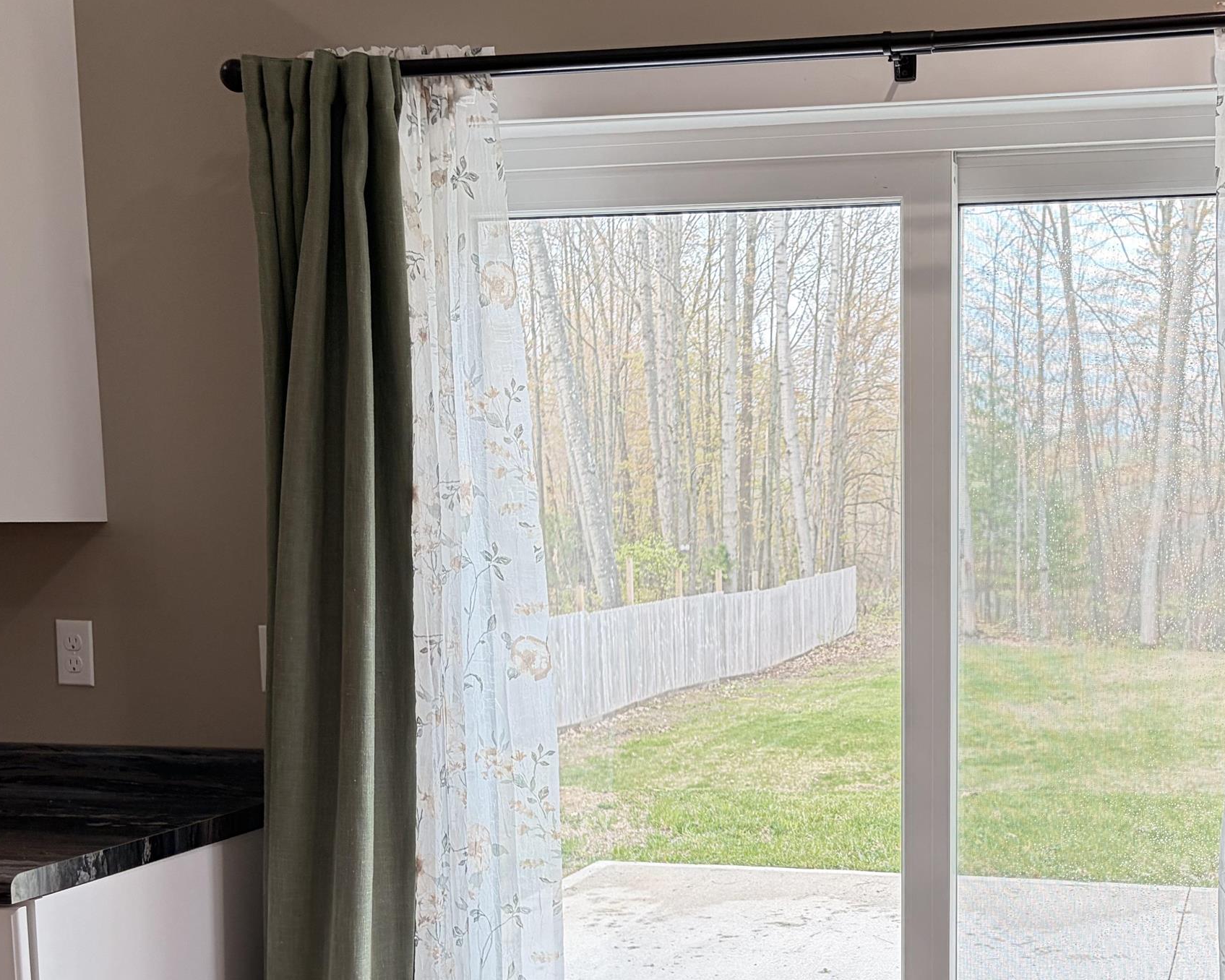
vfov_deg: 32.3
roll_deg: +1.0
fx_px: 1668
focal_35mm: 46
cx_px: 906
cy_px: 703
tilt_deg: -6.8
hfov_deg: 39.3
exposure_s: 1/120
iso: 160
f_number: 1.6
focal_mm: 5.96
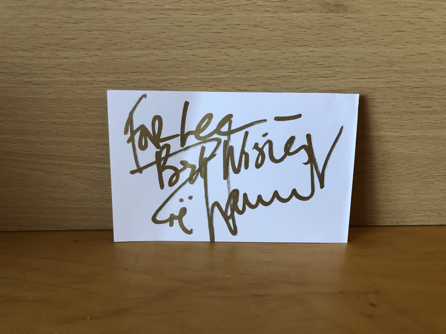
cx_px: 223
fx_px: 361
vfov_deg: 49.7
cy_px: 167
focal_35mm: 28
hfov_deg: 63.4
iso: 64
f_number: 1.8
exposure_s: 1/15
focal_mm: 3.99
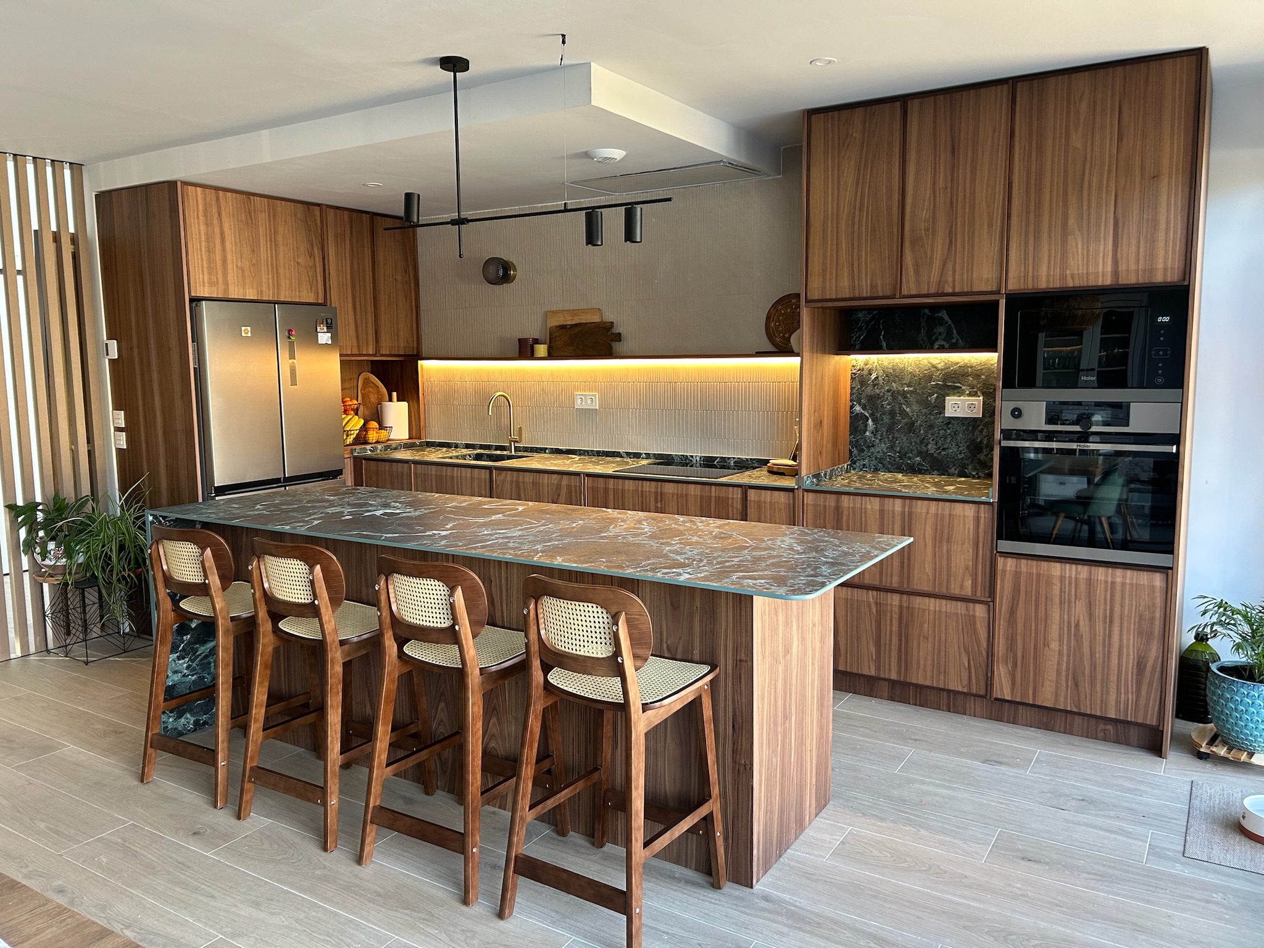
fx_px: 949
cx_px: 632
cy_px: 474
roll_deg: +0.1
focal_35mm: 26
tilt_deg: -7.6
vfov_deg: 53.1
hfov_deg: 67.3
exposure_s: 1/98
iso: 125
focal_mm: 5.7
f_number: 1.5
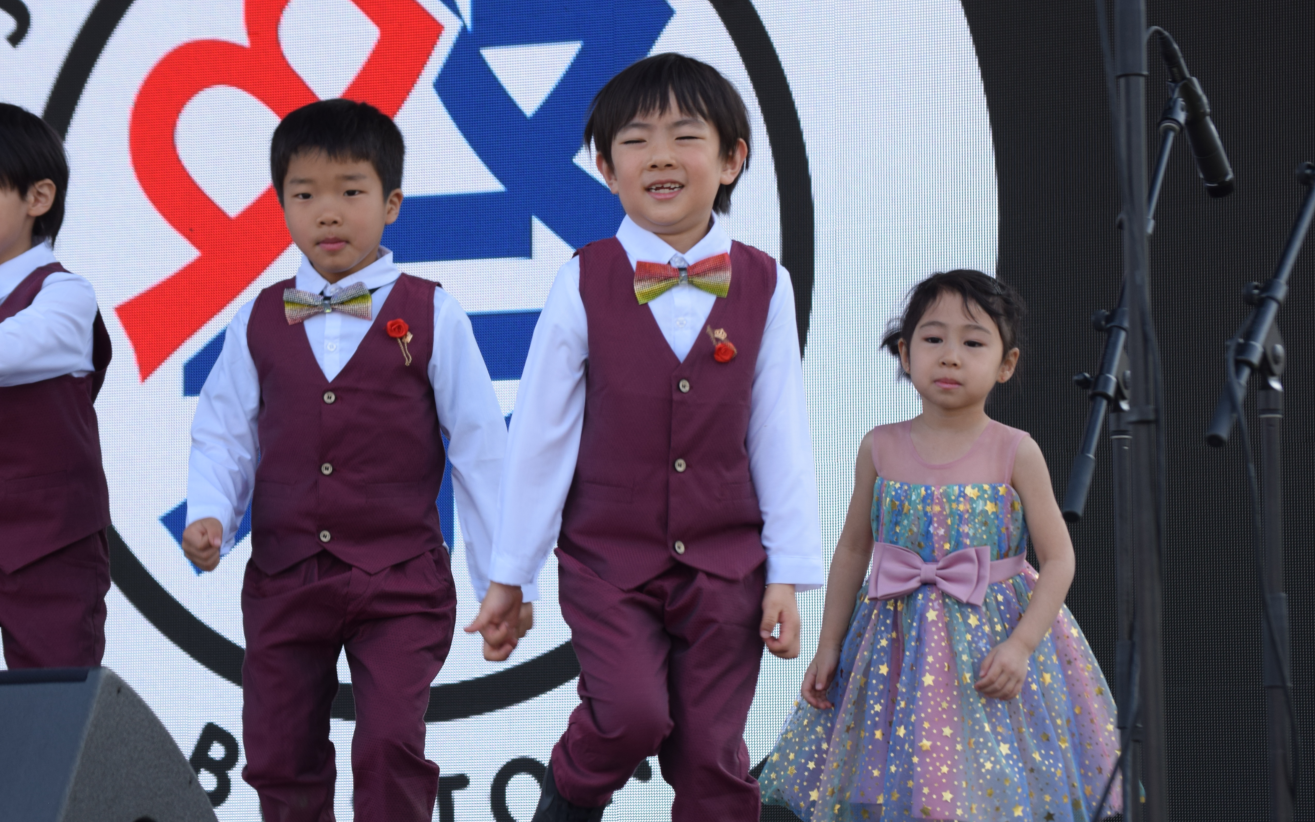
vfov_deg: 8.5
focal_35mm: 155
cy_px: 478
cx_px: 564
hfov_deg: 13.5
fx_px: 5555
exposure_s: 1/250
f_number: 8
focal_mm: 86
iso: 320
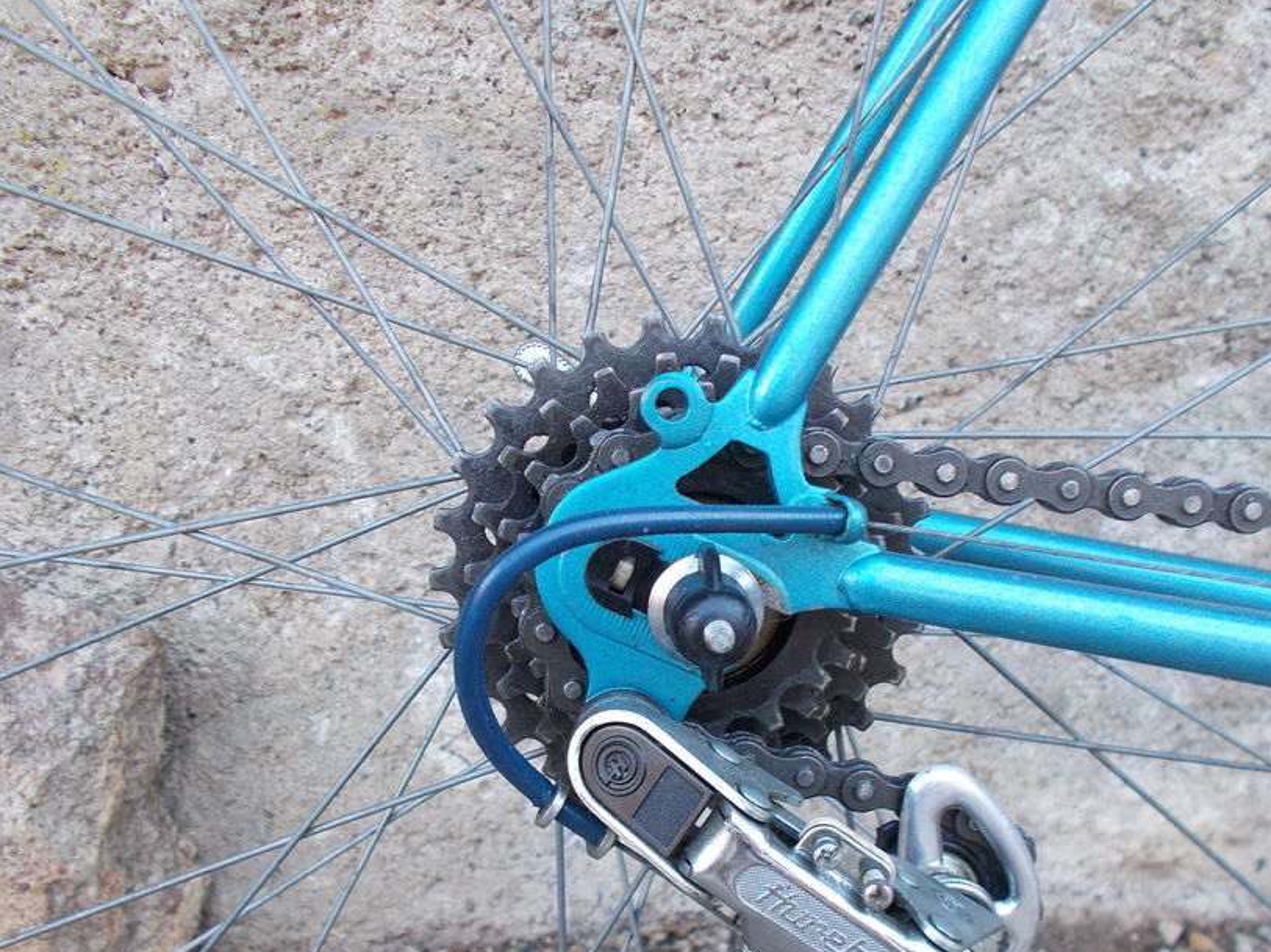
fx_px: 1174
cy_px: 582
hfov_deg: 56.7
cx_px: 705
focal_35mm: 32
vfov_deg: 43.9
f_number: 3.2
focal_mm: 4.6
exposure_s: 1/25
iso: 160
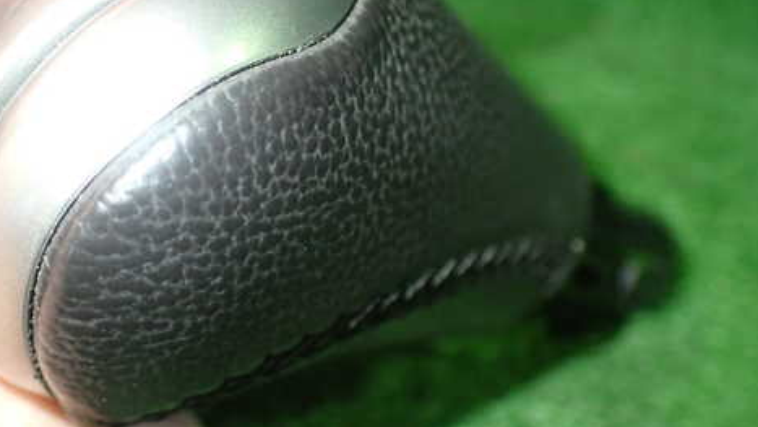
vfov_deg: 28.3
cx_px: 295
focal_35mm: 42
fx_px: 844
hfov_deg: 48.0
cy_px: 177
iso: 800
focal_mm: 5.4
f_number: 2.3
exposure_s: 1/60
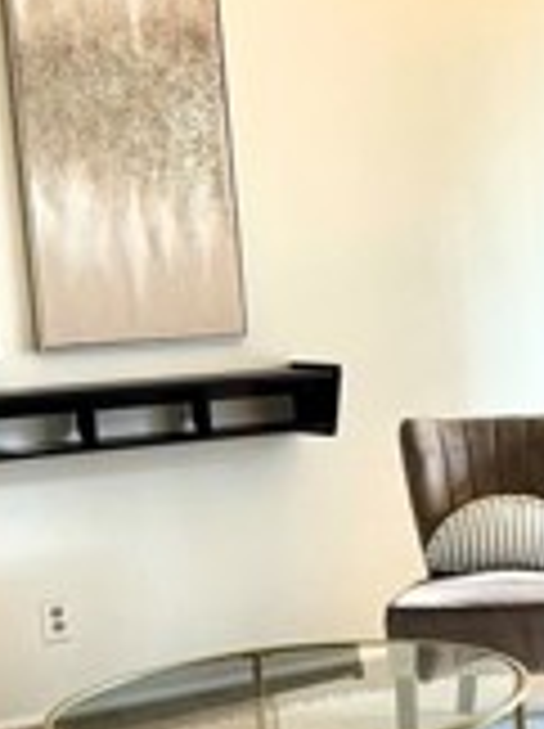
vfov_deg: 20.6
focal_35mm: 95
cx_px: 728
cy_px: 472
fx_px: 1996
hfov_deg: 14.8
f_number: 1.78
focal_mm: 6.76
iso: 160
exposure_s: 1/60
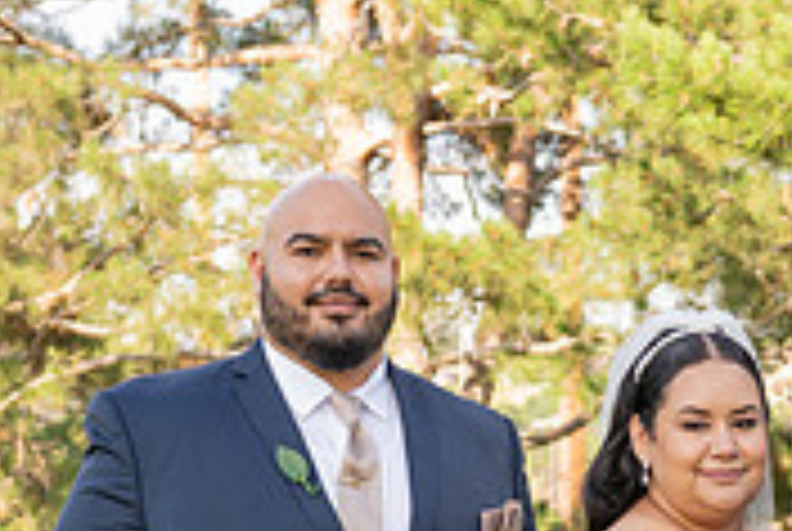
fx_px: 2953
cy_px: 866
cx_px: 810
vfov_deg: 9.9
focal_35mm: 134
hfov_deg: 15.0
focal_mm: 38
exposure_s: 1/160
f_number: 4
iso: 80
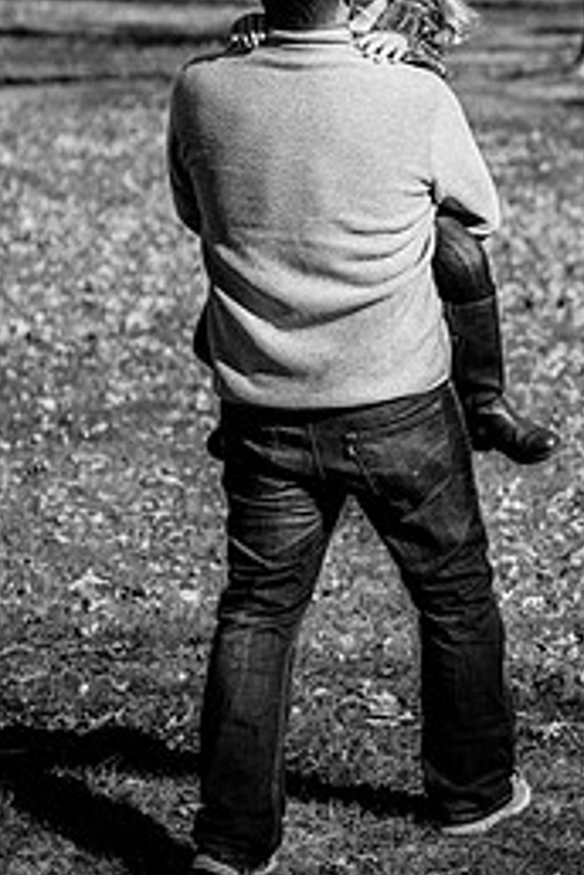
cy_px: 231
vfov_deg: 13.8
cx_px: 411
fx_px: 3601
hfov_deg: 9.3
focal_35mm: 148
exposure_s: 1/6400
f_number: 3.2
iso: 320
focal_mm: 85
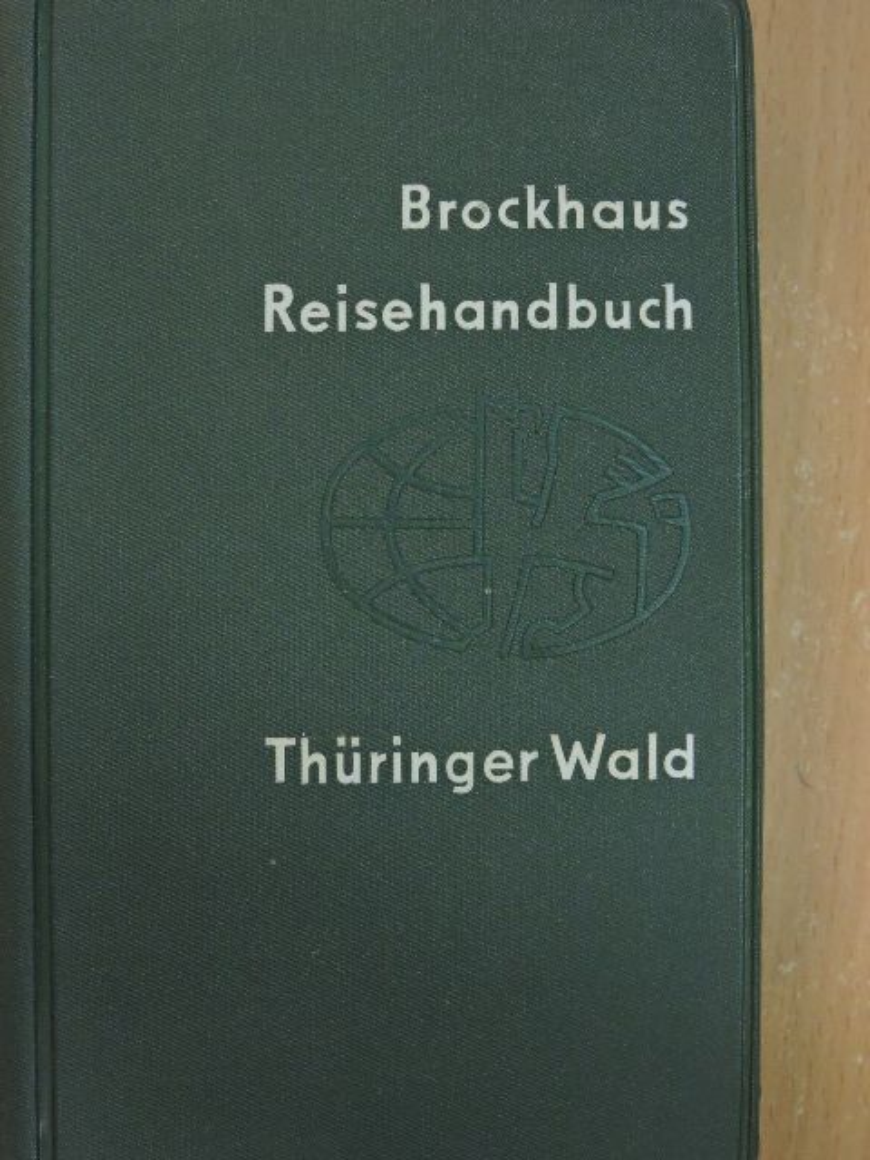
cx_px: 435
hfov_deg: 21.0
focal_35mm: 70
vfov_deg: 27.8
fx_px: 2346
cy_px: 580
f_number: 4.5
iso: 800
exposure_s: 1/30
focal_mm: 12.5
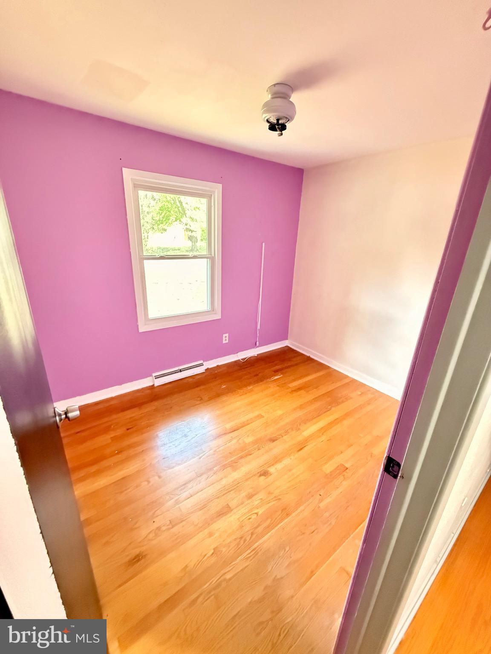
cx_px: 246
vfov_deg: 102.1
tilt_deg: -17.6
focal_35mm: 14
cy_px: 327
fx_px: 265
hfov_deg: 85.7
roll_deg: -2.3
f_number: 2.2
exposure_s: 1/60
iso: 1250
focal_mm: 2.22
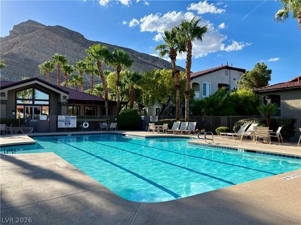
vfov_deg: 53.1
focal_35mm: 26
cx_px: 150
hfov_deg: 67.3
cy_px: 112
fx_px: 226
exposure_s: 1/2632
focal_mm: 5.7
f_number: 1.5
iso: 50
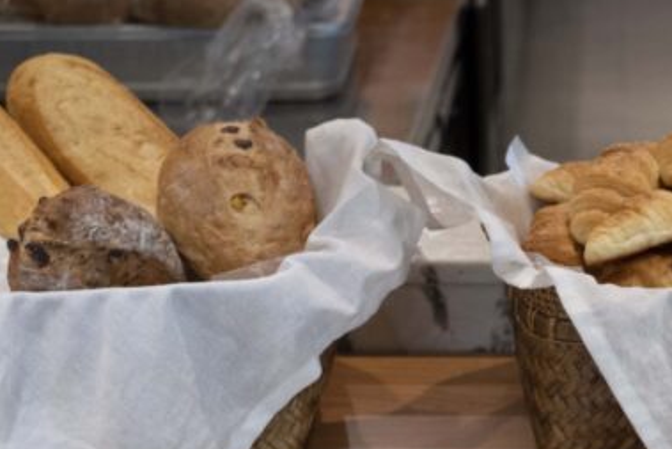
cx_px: 621
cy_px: 592
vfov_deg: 12.3
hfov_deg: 18.6
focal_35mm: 108
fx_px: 2017
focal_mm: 40
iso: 2500
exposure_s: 1/160
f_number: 5
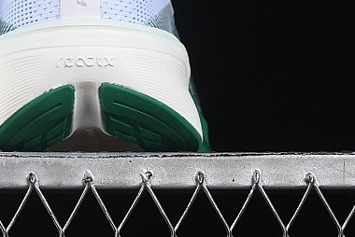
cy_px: -56
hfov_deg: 9.6
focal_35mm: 213
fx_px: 2102
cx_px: -24
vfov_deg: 6.4
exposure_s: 1/80
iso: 160
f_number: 8
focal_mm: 50
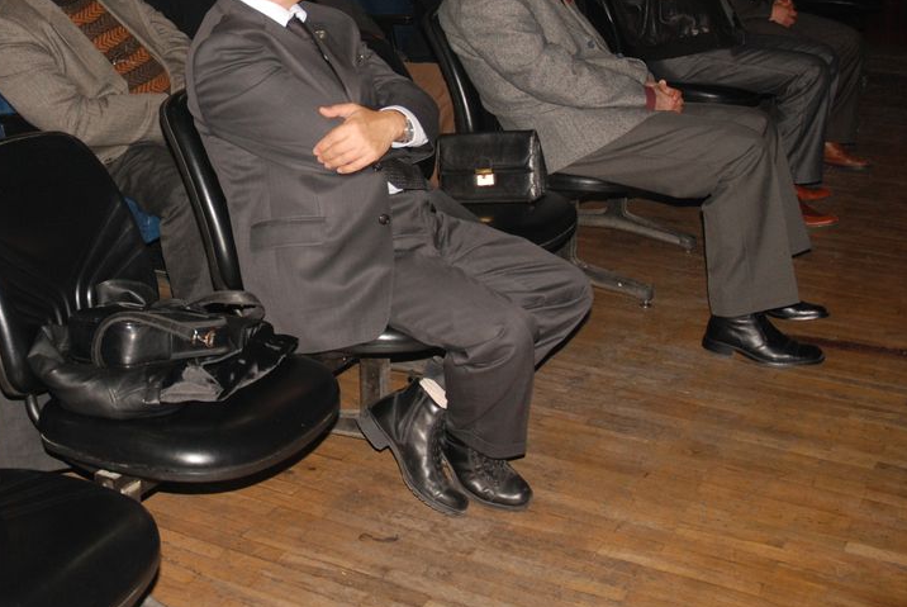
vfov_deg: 22.9
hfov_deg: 33.0
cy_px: 191
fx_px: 1488
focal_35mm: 59
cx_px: 190
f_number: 3.8
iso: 320
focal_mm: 22
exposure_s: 1/60
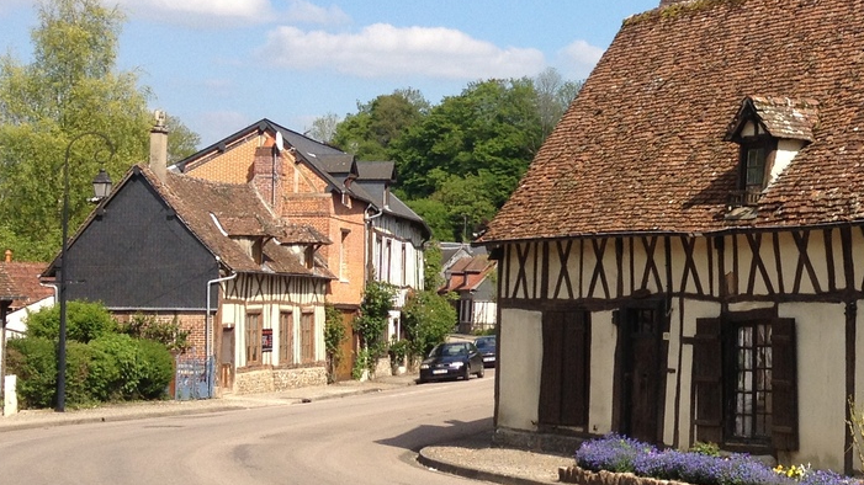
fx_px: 1993
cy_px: 210
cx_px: 869
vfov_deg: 13.9
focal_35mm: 87
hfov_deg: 23.4
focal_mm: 4.28
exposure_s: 1/1534
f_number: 2.4
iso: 50
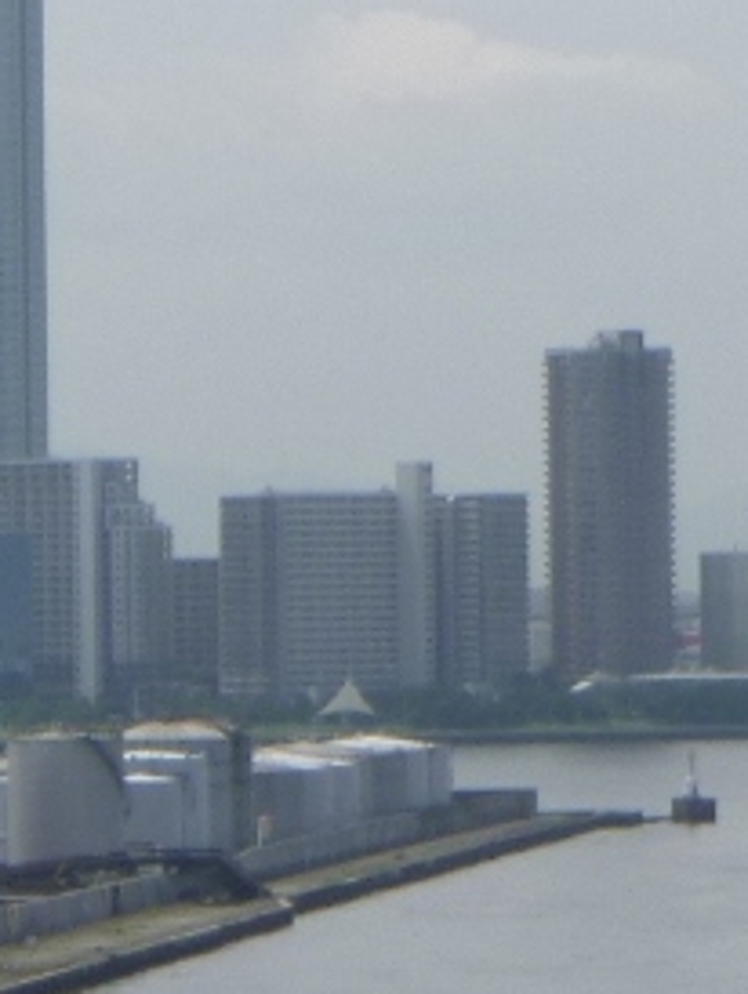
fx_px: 7623
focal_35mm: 265
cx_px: -214
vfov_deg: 7.5
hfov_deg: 5.6
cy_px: 856
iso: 100
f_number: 5.5
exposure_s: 1/500
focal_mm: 12.8
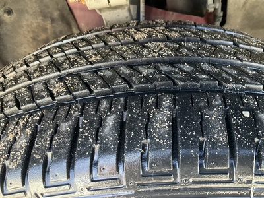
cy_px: 99
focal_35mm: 29
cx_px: 132
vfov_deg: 48.2
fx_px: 221
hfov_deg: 61.7
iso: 160
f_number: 1.8
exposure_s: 1/60
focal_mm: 3
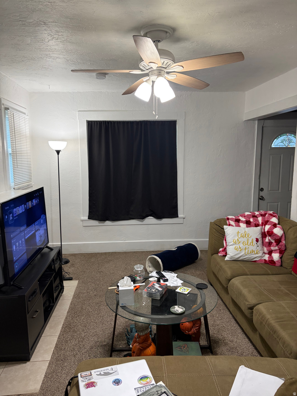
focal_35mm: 26
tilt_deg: -7.6
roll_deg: -0.1
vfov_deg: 67.3
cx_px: 148
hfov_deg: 53.1
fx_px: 297
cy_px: 198
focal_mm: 5.96
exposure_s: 1/60
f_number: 1.6
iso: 160
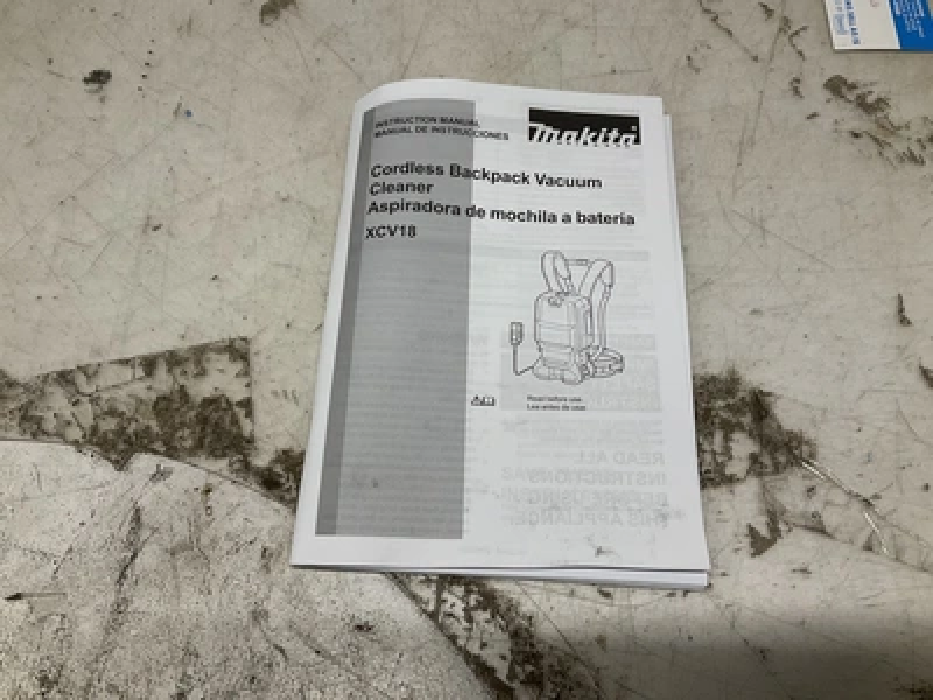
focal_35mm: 29
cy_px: 350
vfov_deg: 48.2
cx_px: 466
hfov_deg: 61.7
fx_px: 782
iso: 20
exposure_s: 1/120
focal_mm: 3
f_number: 1.8
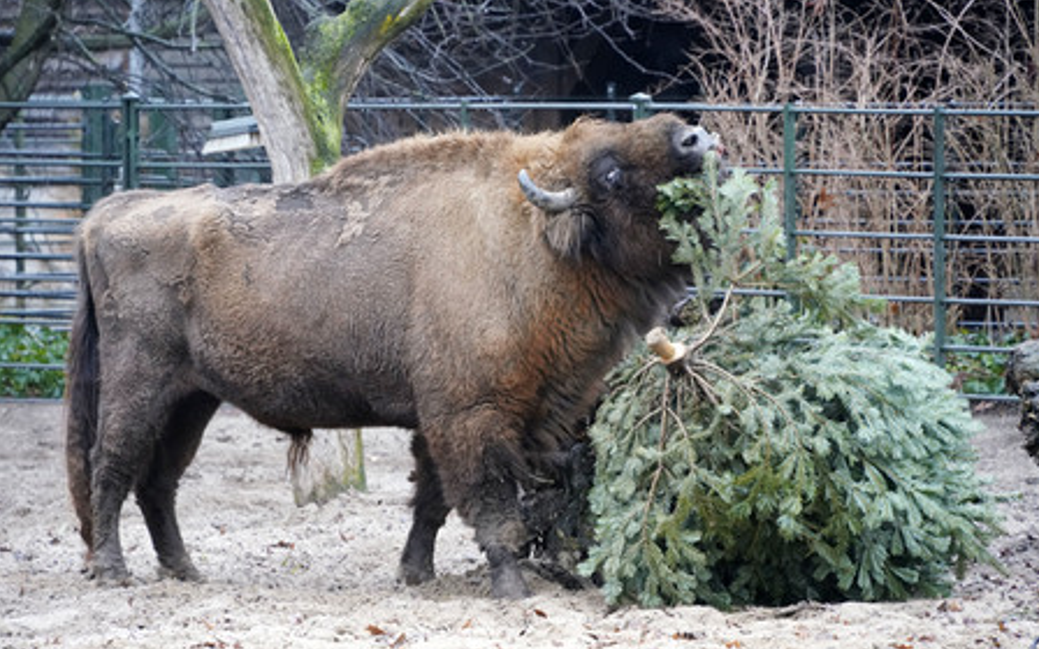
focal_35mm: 205
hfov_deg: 10.2
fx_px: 5805
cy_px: 313
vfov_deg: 6.4
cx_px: 521
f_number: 6.3
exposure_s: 1/160
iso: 3200
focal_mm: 200
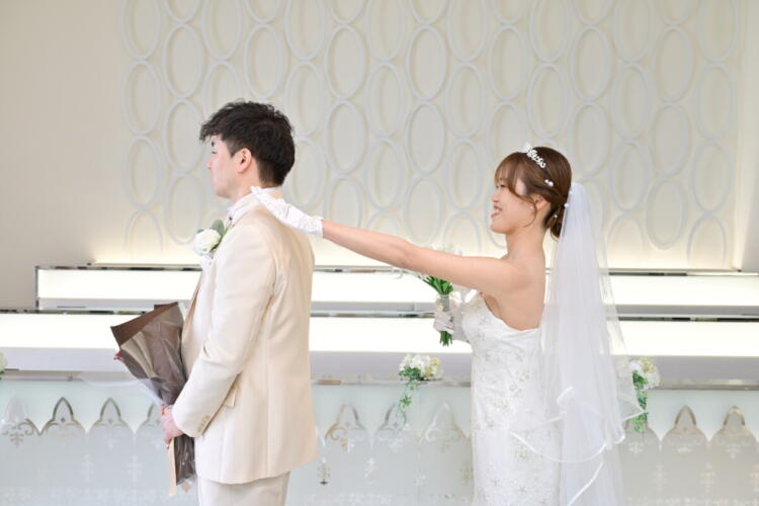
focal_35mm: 38
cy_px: 253
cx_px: 380
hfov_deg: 50.7
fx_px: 801
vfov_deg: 35.1
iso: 1000
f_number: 5.6
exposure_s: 1/160
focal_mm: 38
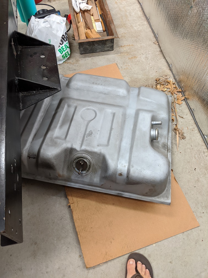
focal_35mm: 27
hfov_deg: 51.4
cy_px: 139
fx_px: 216
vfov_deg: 65.3
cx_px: 104
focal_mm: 4.44
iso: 231
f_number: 1.8
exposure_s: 1/24
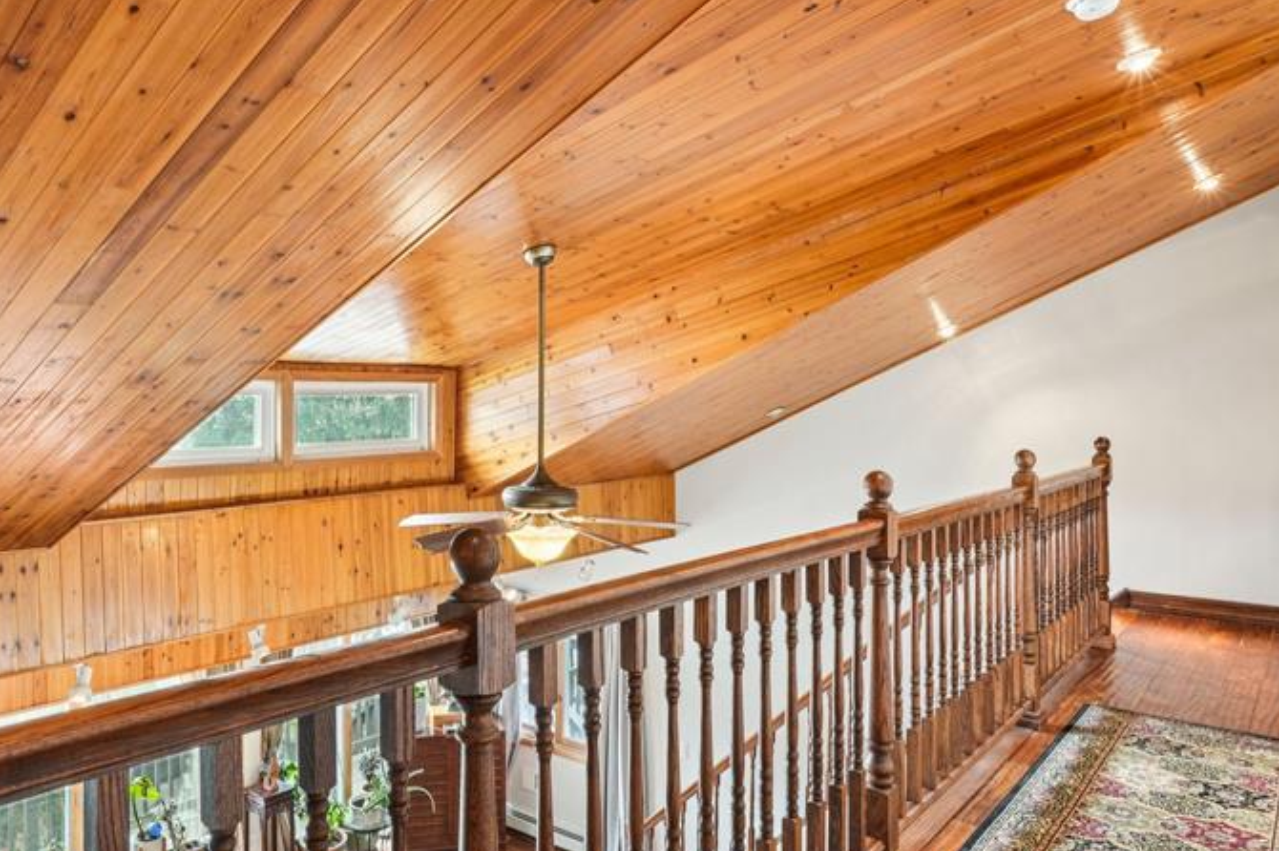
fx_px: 950
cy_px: 399
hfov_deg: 67.1
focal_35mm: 27
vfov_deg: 48.2
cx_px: 504
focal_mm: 17.5
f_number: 9
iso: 400
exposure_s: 1/3.33
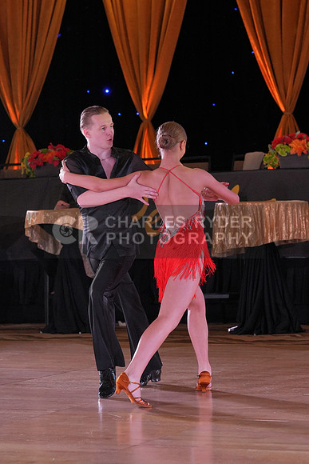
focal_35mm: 129
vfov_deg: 15.9
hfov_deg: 10.6
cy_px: 232
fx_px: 1660
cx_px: 154
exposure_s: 1/400
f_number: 4
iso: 1600
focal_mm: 86
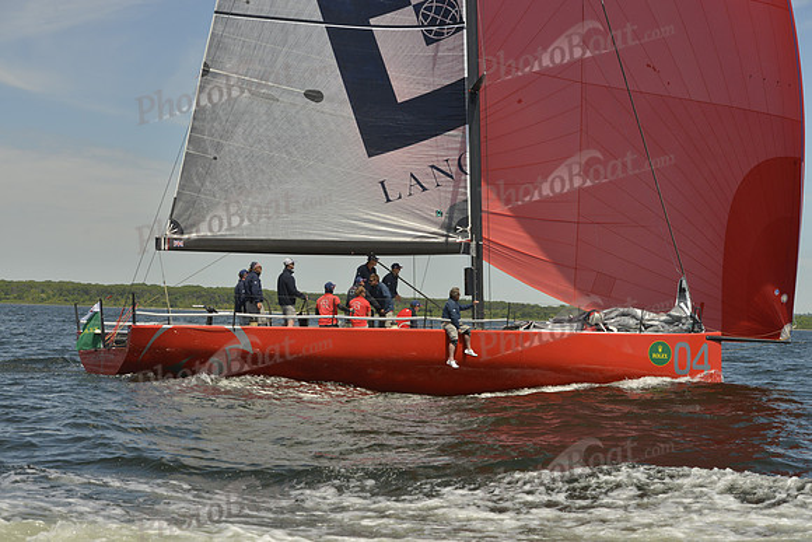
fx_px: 1579
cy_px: 271
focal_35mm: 70
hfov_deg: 28.8
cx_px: 406
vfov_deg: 19.5
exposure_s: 1/1600
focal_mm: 70
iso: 280
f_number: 9
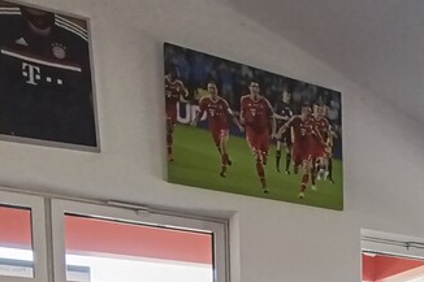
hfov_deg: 38.0
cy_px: 434
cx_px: 372
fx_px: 577
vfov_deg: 22.2
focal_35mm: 49
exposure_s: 1/100
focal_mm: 1.65
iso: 160
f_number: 2.2
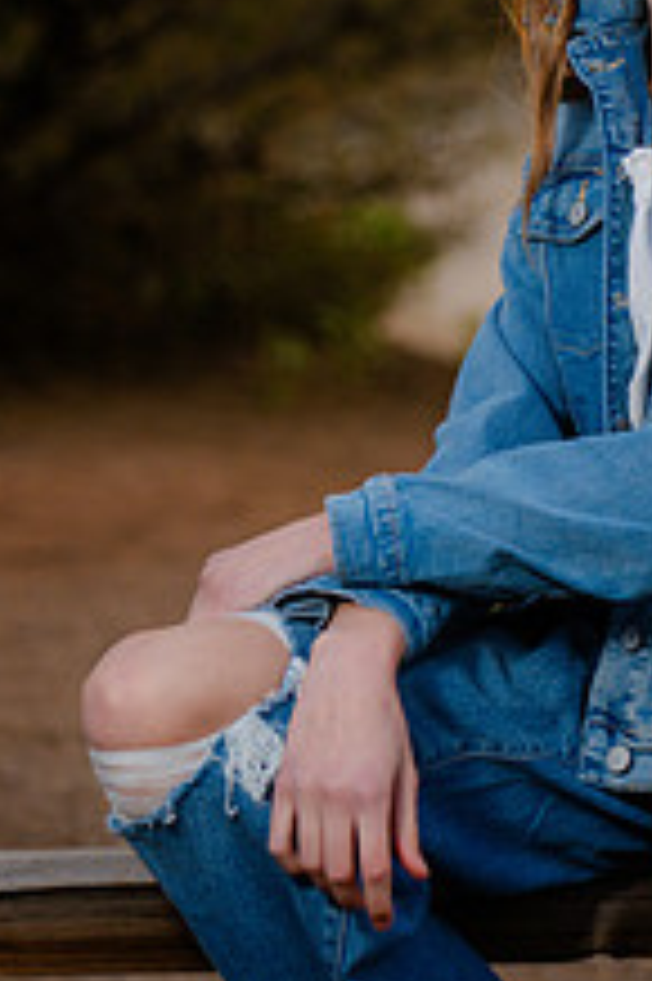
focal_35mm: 217
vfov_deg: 9.5
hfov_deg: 6.3
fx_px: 5904
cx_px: 513
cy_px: 256
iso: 250
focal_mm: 105
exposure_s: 1/200
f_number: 4
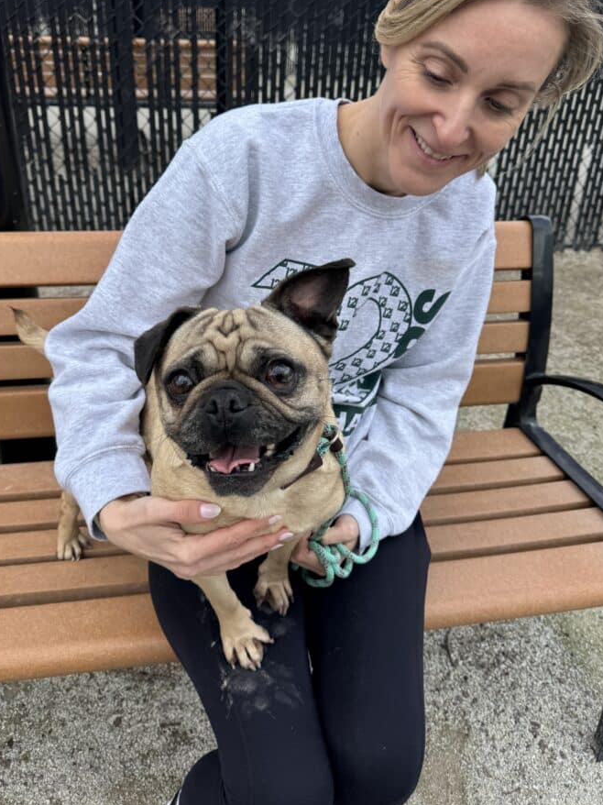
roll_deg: -1.1
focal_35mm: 28
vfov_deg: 63.1
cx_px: 269
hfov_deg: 49.6
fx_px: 651
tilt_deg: -29.9
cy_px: 339
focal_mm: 6.76
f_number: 1.78
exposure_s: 1/1597
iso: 80
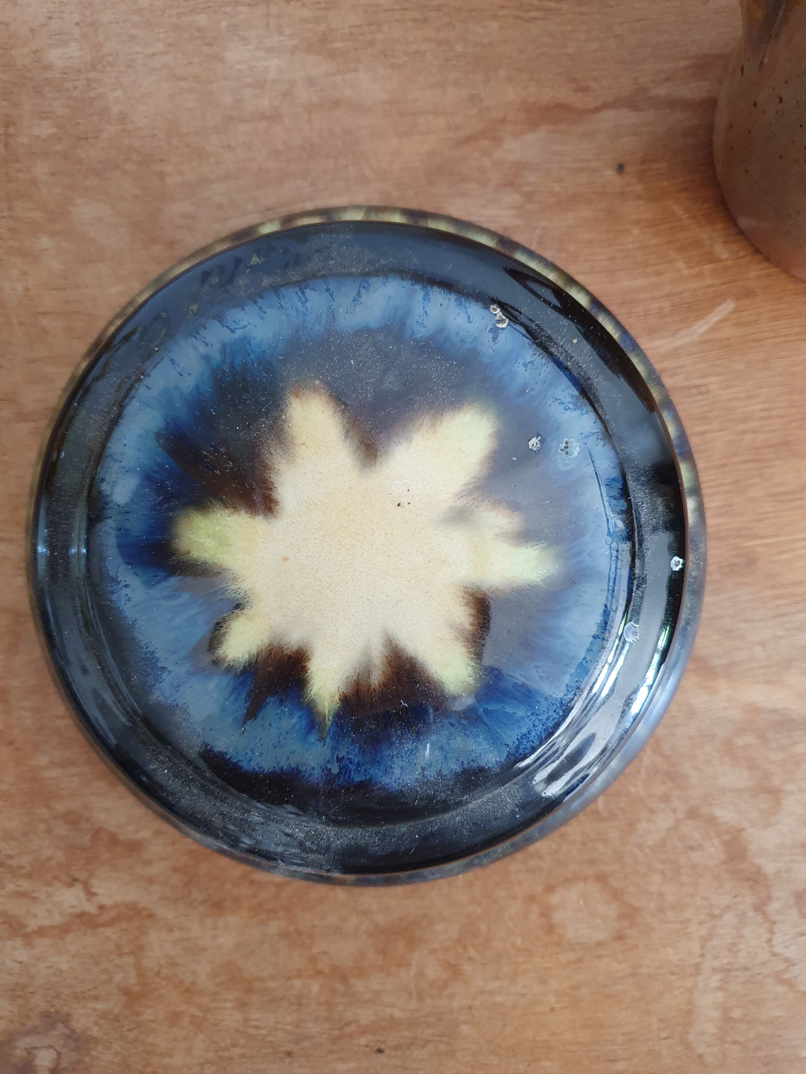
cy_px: 537
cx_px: 403
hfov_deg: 53.1
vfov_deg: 67.3
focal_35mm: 26
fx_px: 807
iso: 250
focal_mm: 4.32
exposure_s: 1/40
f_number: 1.5
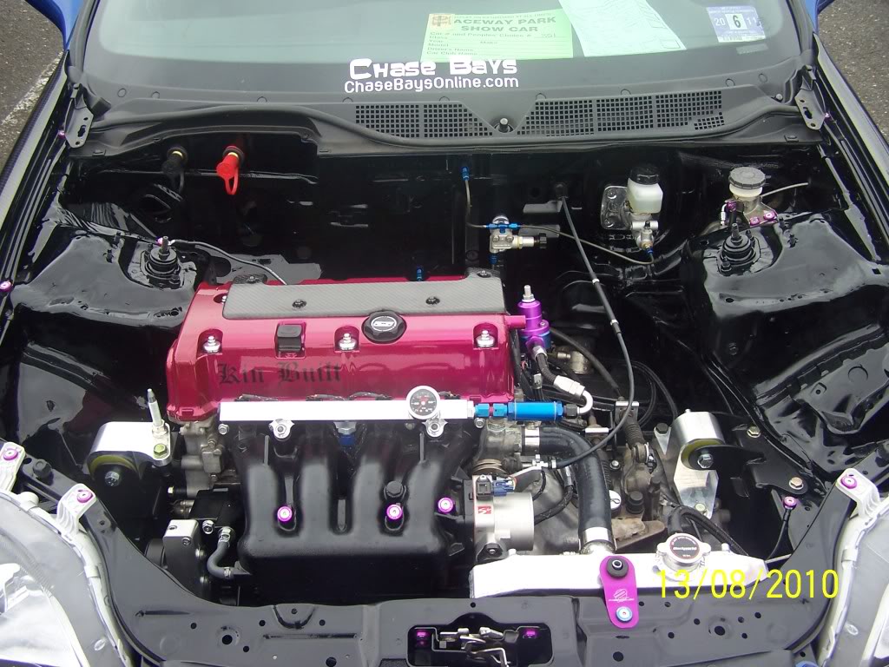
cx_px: 444
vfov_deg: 37.7
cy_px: 334
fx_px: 976
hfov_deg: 49.0
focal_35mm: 38
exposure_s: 1/180
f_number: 2.8
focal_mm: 6.3
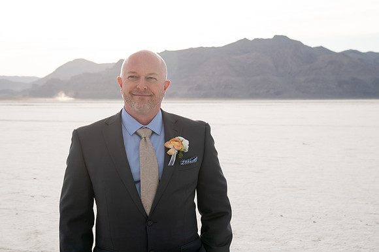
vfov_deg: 19.9
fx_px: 720
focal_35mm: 68
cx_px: 183
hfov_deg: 29.5
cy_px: 116
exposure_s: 1/400
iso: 200
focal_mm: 58
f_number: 8
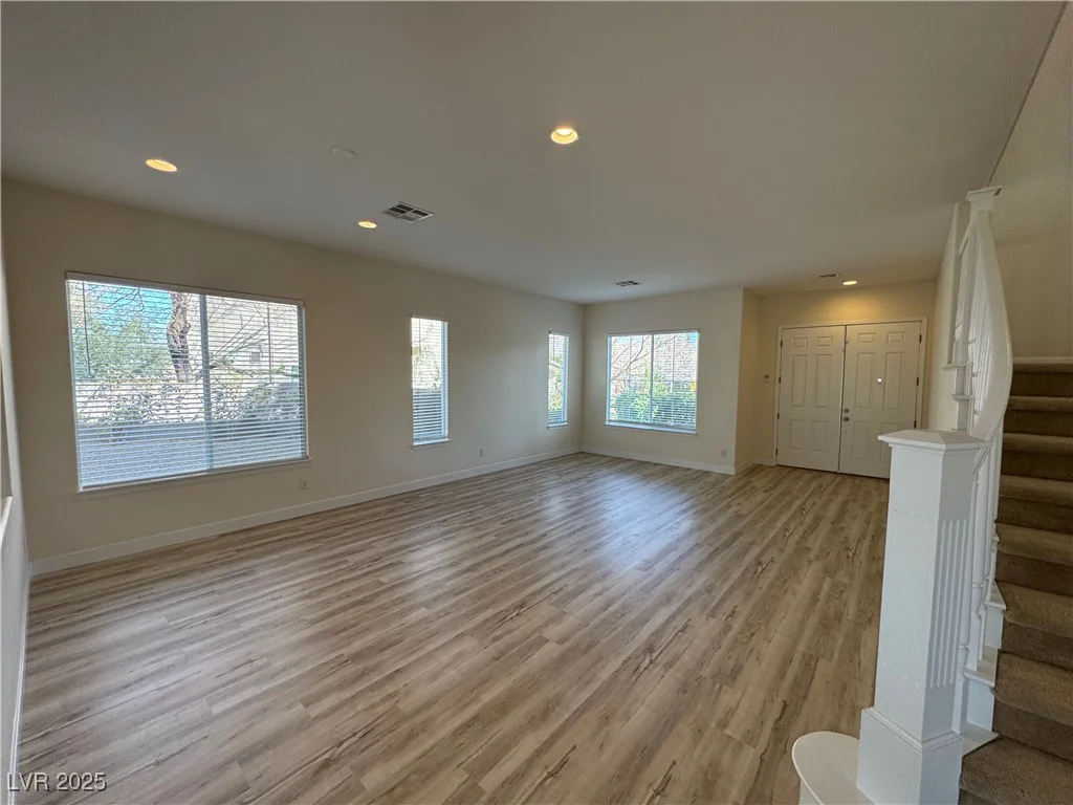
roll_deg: -0.8
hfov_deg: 102.1
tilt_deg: -4.0
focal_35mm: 14
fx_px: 434
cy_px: 402
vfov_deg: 85.7
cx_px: 536
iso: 100
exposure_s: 1/120
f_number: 2.2
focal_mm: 2.22
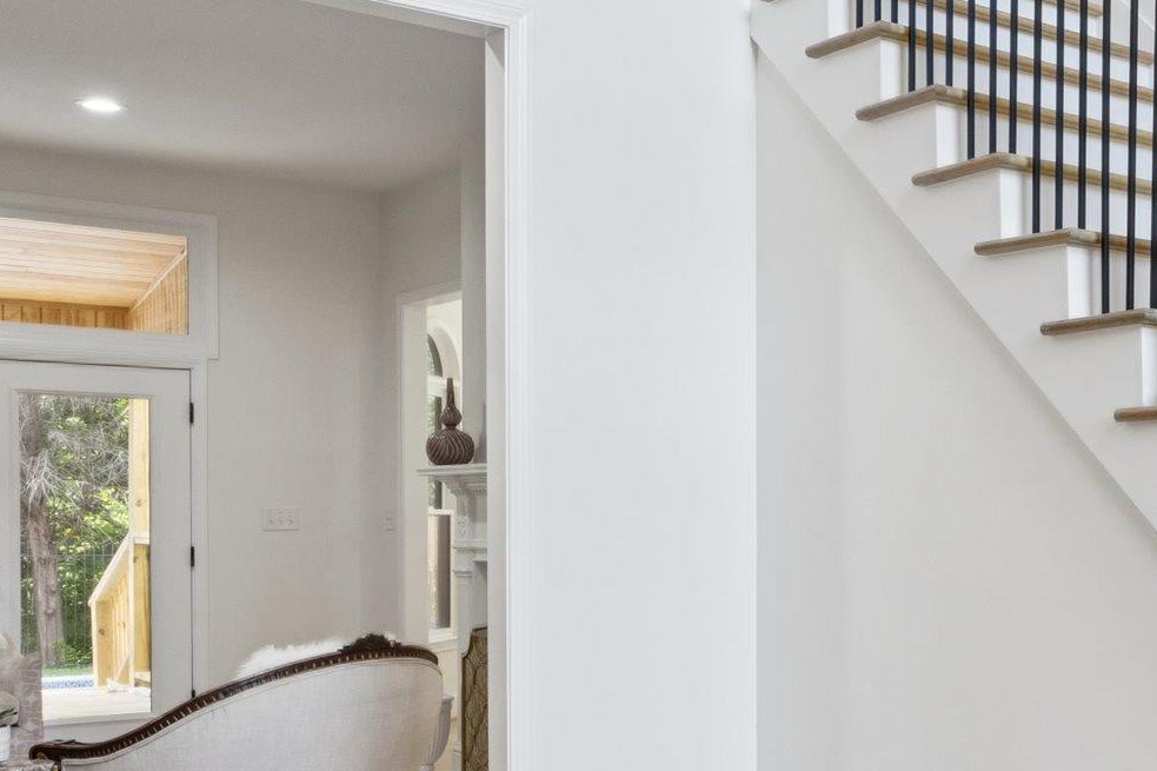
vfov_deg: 26.8
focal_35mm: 50
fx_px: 1607
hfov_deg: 33.6
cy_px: 507
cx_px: 1322
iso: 400
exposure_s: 1/10
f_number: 13
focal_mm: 16
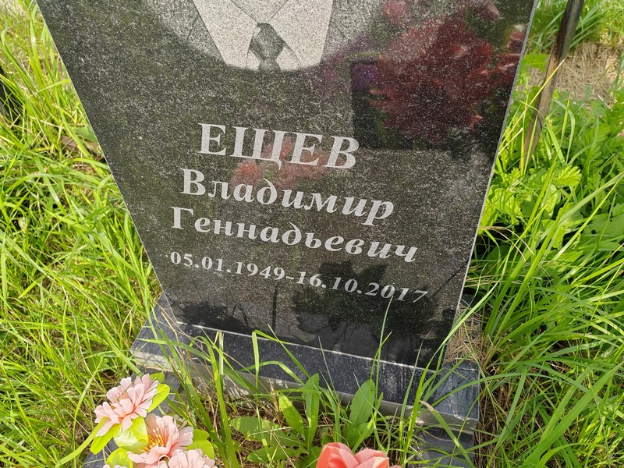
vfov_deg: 51.4
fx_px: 487
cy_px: 234
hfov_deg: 65.3
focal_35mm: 27
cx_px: 312
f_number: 1.9
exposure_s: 1/470
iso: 100
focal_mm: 5.52
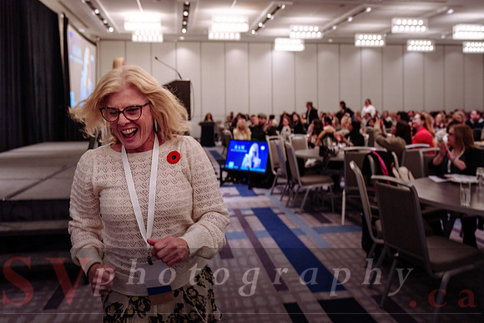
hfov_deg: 59.8
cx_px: 242
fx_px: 421
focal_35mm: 31
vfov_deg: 41.7
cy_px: 121
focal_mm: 25
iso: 1600
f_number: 2.8
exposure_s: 1/100
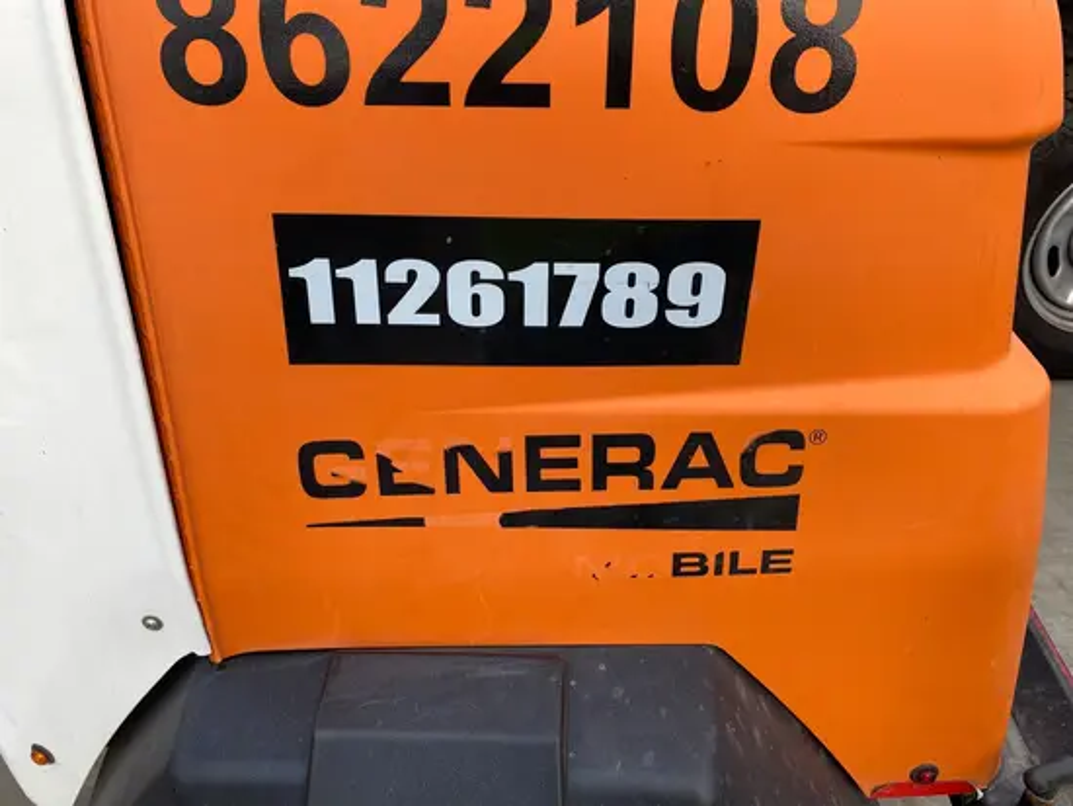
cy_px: 403
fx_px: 806
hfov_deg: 67.3
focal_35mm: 26
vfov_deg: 53.1
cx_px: 536
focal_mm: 4.25
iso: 32
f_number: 1.8
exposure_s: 1/711
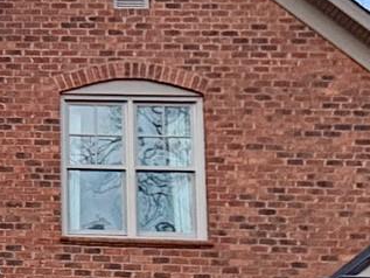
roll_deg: -1.9
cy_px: 227
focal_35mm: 155
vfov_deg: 9.6
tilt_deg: +14.1
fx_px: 1657
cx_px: -340
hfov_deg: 11.6
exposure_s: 1/57
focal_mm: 6.76
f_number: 1.78
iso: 800
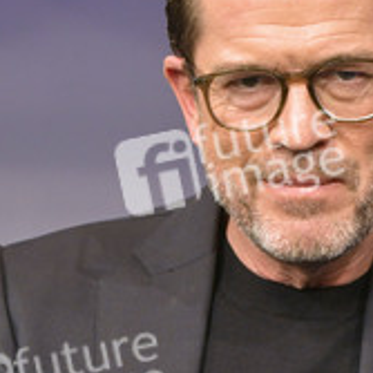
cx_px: 295
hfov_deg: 12.3
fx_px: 1731
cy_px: 275
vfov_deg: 12.3
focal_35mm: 142
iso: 2000
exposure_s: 1/200
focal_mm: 70
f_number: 5.6
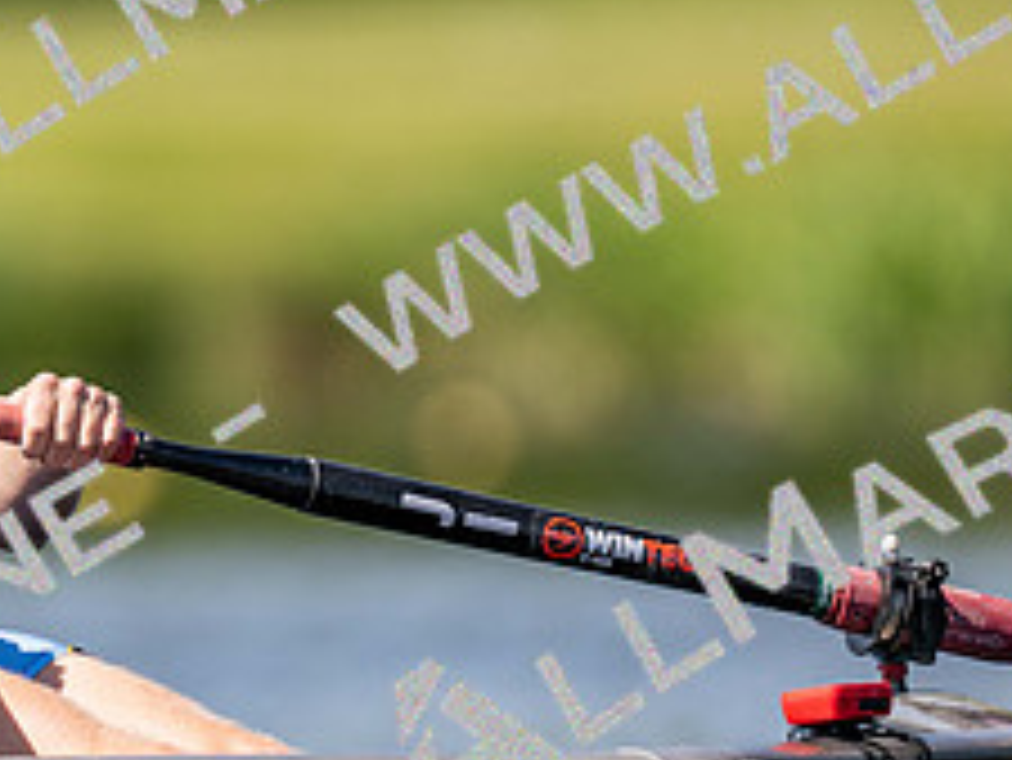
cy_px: 447
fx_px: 43466
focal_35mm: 1486
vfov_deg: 1.0
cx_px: 9
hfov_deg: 1.3
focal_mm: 600
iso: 280
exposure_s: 1/2500
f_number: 4
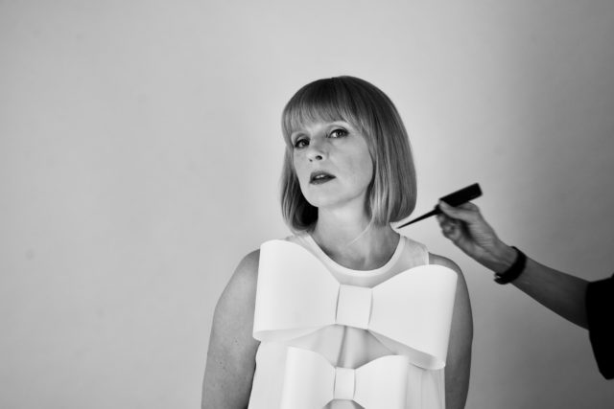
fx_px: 1177
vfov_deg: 19.7
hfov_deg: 29.2
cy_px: 204
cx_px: 307
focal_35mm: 69
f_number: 5
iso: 800
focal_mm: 69
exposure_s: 1/40
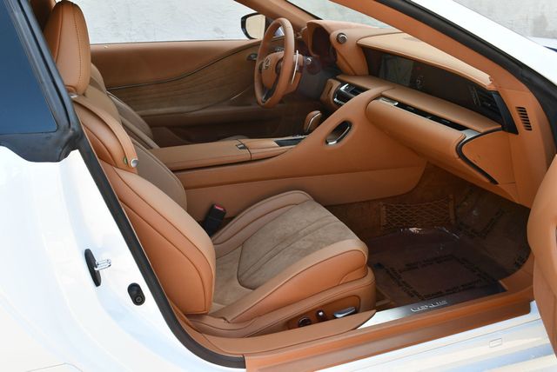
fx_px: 557
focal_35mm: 36
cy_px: 186
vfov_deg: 36.9
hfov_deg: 53.1
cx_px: 278
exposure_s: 1/250
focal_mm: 18
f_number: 5
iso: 400
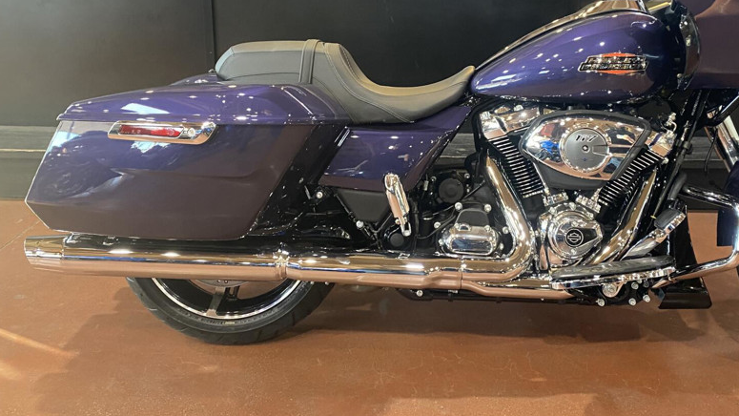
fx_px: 764
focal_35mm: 39
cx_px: 446
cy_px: 119
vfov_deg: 30.1
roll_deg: -1.0
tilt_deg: -14.1
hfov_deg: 51.2
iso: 250
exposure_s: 1/60
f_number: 1.8
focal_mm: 4.25
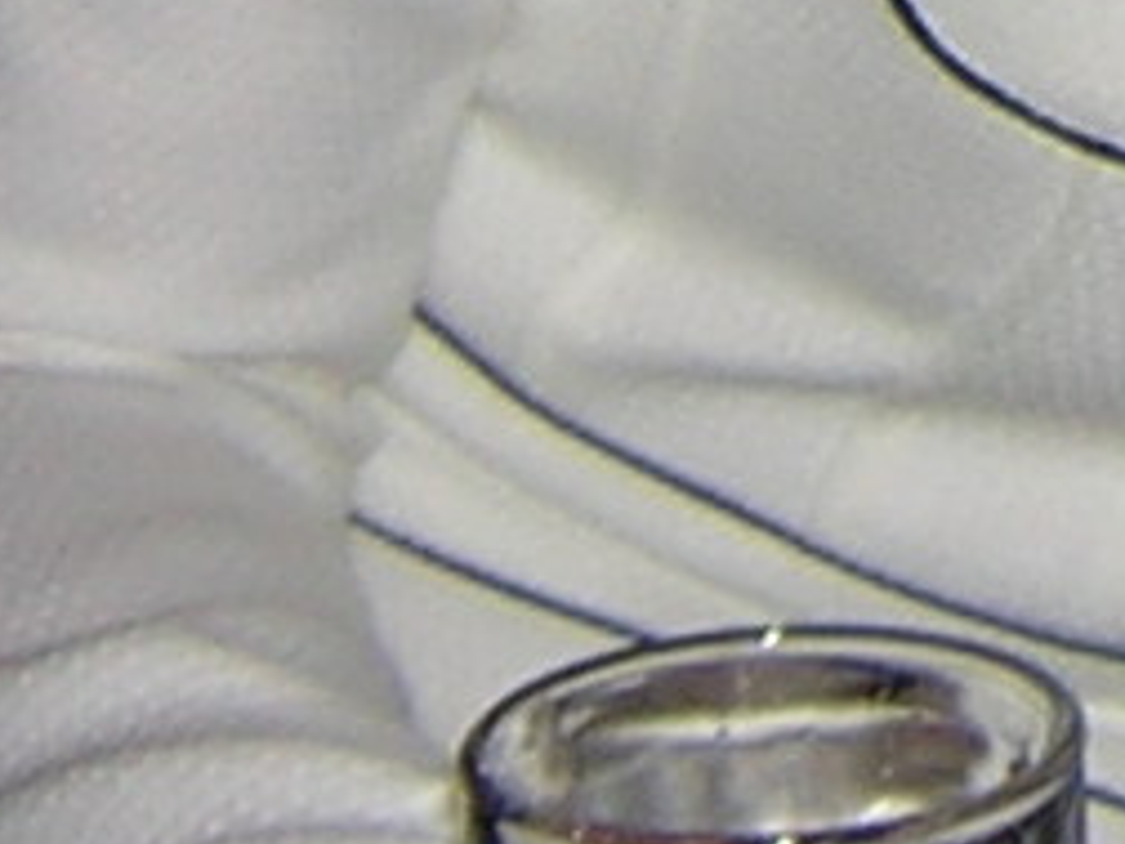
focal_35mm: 229
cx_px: 2071
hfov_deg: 8.3
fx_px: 7442
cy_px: -1241
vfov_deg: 6.2
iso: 100
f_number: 2.6
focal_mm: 4.7
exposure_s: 1/60.1
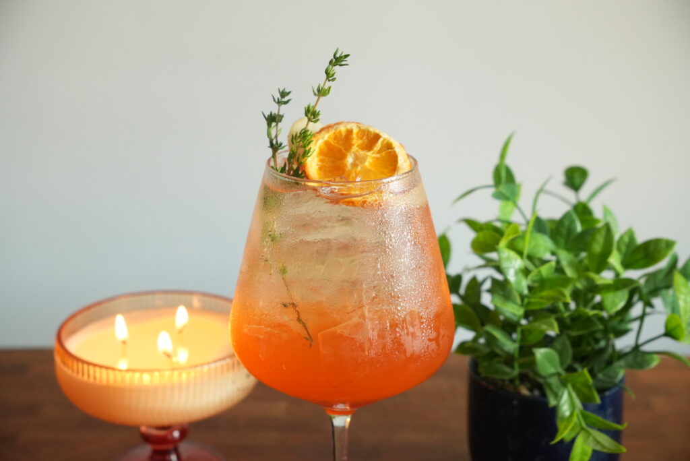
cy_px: 230
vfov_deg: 22.6
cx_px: 345
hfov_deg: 33.3
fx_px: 1153
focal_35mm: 60
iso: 1600
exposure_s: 1/125
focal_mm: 40.1
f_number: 5
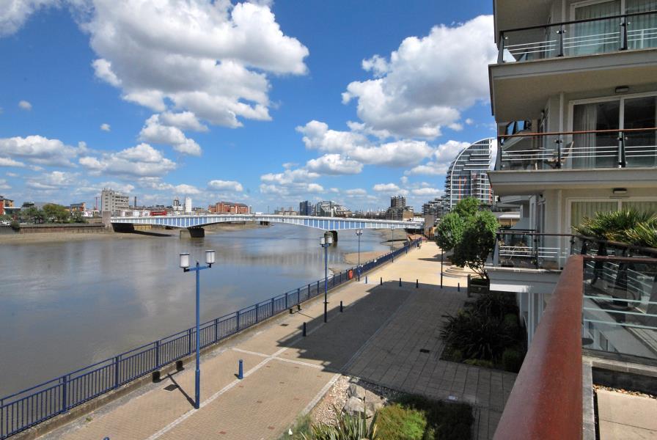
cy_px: 220
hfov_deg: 85.3
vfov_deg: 63.4
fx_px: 356
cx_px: 328
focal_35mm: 20
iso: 400
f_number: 22
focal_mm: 13
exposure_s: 1/320
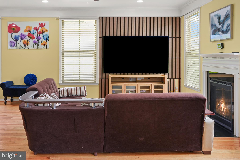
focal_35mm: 37
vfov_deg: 35.9
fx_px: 247
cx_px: 120
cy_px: 80
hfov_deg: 51.9
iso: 250
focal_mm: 37
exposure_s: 1/8
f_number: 9
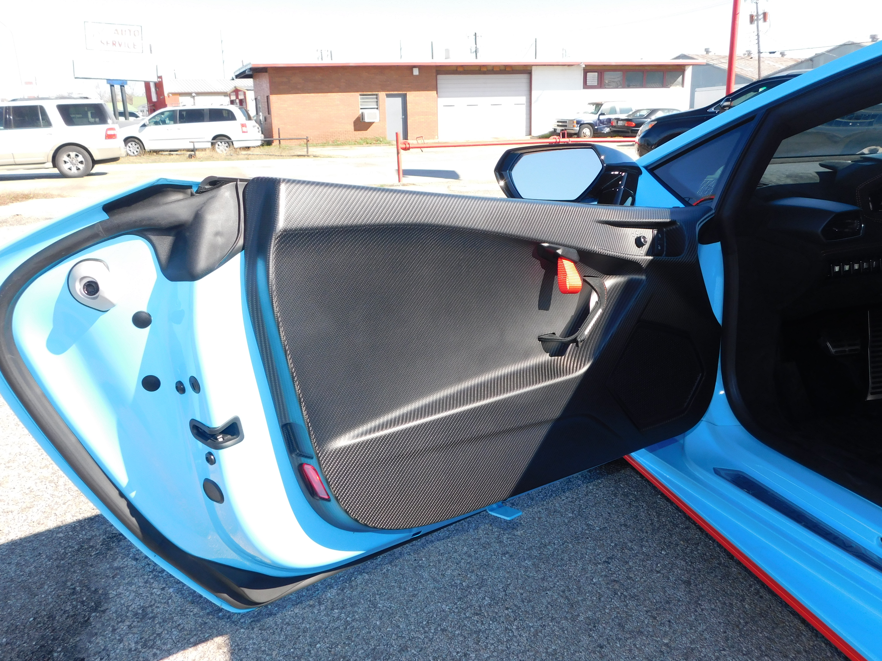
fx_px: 764
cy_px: 330
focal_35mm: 30
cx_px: 441
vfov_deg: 46.8
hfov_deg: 60.0
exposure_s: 1/500
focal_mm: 5.3
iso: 125
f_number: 3.2
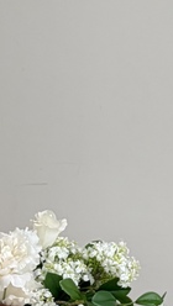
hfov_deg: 9.4
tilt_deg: -6.7
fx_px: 927
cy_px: 328
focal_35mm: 114
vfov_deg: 18.1
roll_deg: +0.7
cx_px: 424
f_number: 1.6
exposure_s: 1/60
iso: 160
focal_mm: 5.96
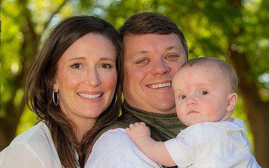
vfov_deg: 11.0
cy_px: 113
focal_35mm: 119
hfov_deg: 17.5
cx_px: 174
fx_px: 872
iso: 250
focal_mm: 86
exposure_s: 1/250
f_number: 6.3
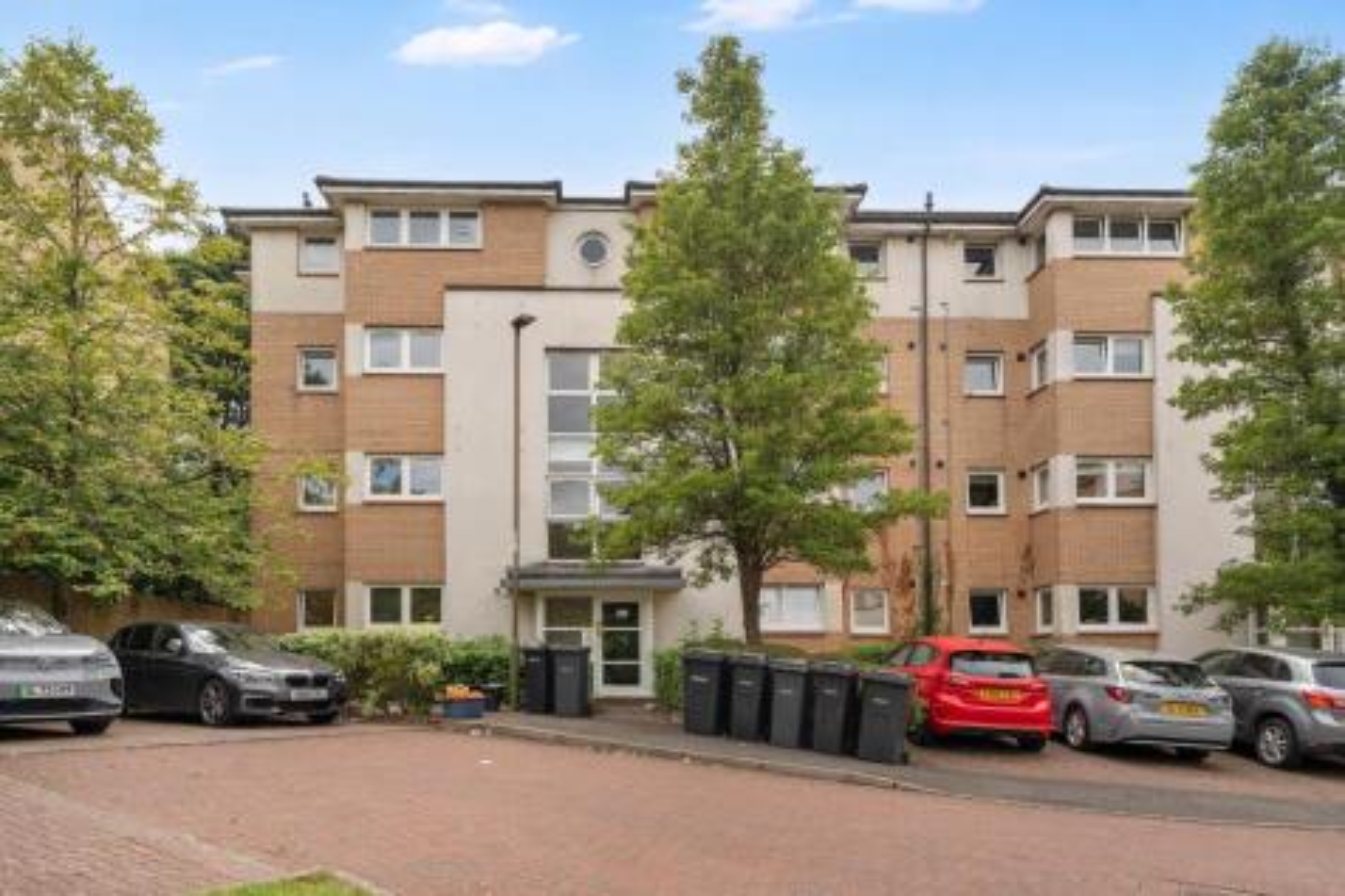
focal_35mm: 22
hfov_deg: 78.1
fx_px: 829
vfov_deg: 56.8
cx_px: 672
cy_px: 448
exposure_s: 1/400
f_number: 5.6
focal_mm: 22.2
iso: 200
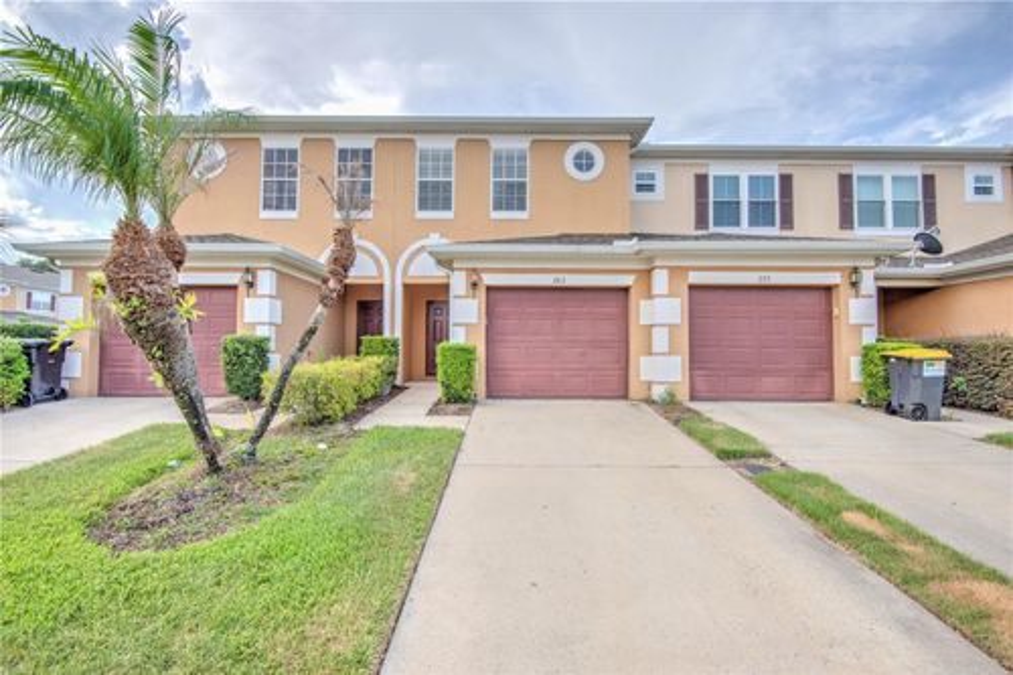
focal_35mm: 16
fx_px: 450
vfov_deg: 73.7
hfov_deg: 96.8
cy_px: 338
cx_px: 506
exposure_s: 1/30
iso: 100
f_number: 11
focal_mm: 16
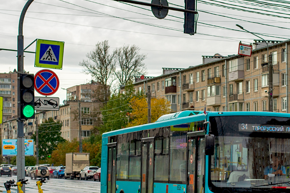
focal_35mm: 108
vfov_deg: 12.7
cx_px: 205
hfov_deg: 18.8
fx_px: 870
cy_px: 135
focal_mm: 50
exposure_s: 1/400
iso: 200
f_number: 5.6
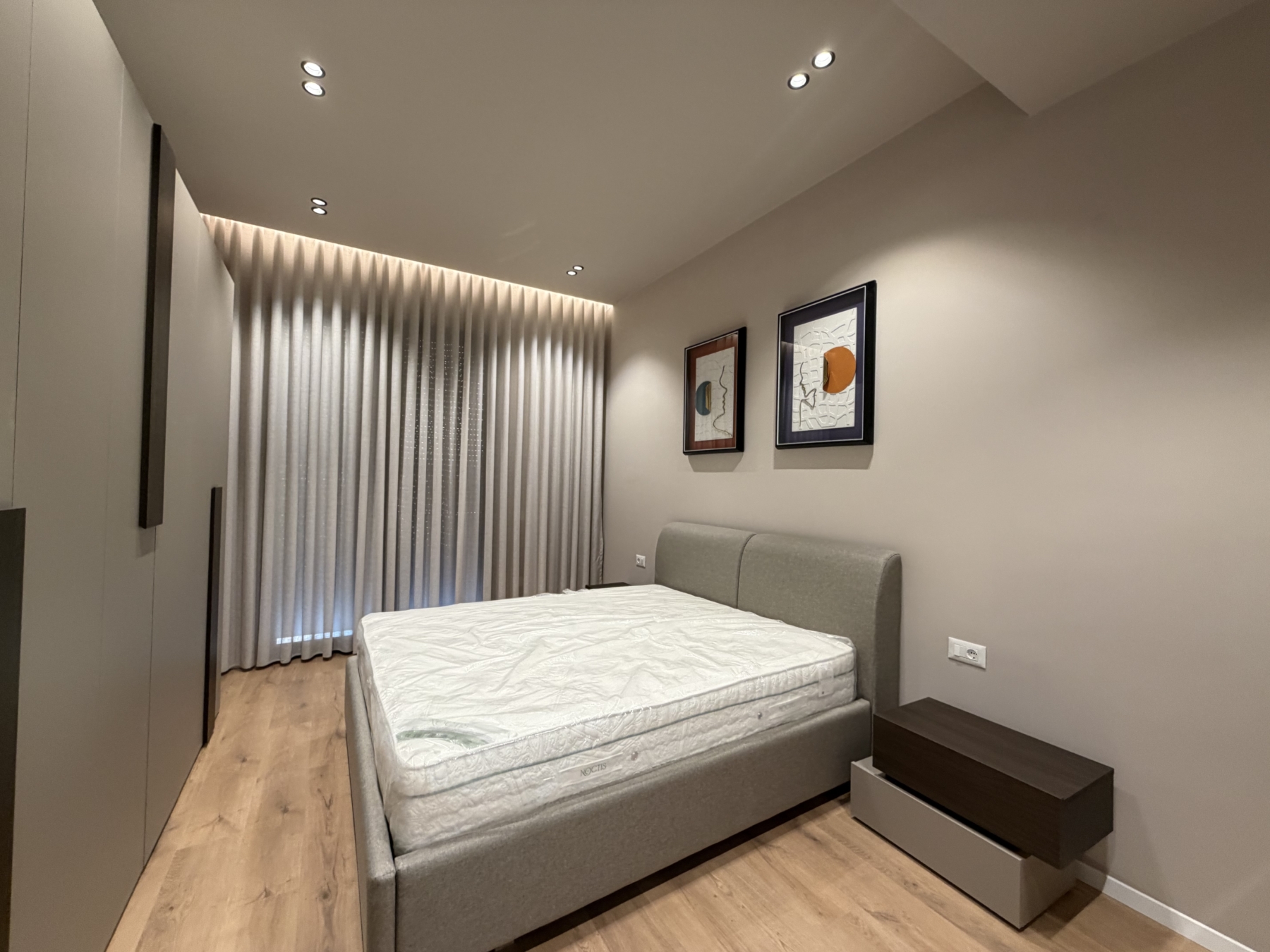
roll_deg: -0.8
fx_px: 514
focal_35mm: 14
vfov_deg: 85.7
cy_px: 476
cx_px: 635
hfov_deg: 102.1
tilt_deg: +2.2
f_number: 2.2
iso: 250
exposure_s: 1/50
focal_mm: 2.22
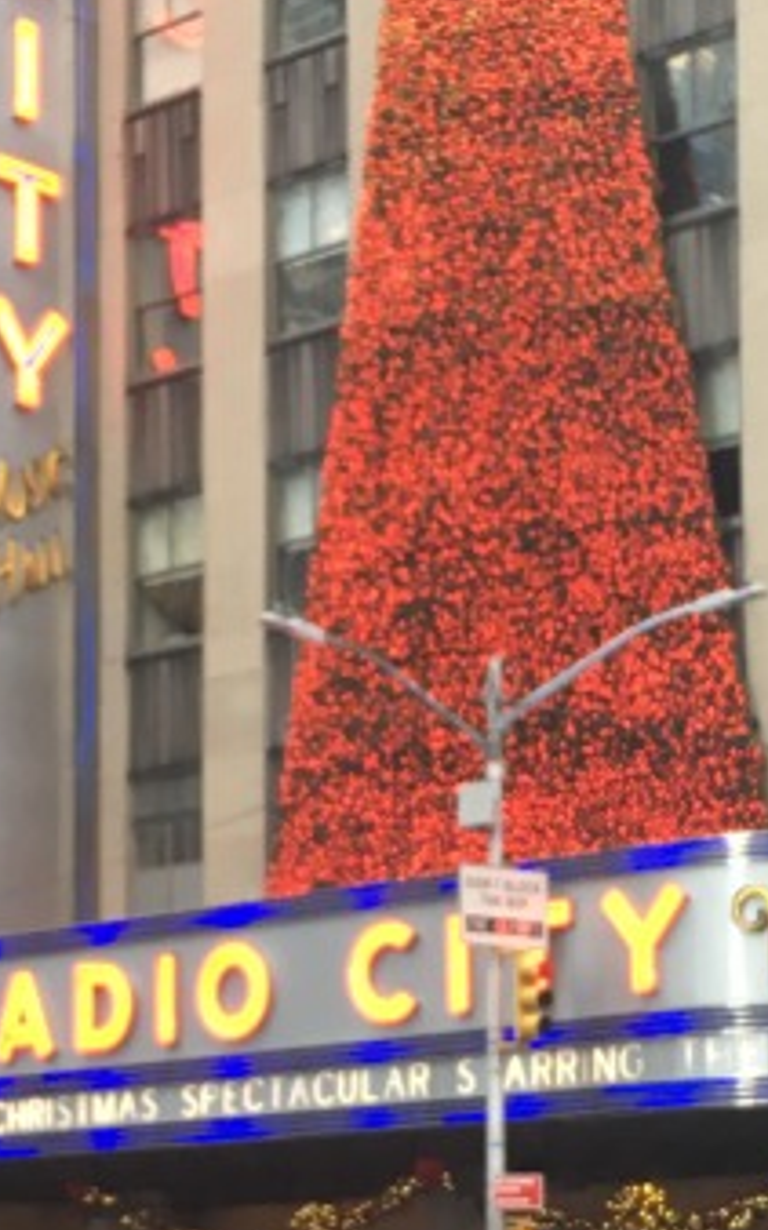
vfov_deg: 20.9
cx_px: 524
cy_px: 1132
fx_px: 3251
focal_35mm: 97
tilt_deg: +4.5
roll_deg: +1.5
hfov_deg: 13.4
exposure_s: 1/30
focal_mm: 4.15
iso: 50
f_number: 2.2
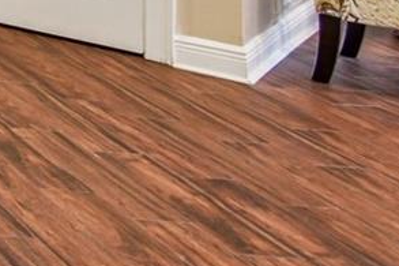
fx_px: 908
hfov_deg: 13.1
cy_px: -263
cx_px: -681
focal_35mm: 82
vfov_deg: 14.0
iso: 100
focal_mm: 10
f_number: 7.1
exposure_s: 1
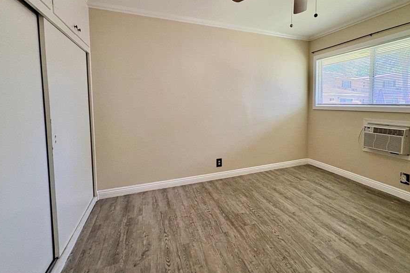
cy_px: 114
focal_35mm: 17
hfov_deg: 92.9
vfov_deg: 70.0
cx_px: 227
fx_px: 194
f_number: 2.2
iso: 250
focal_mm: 2.22
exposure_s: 1/120
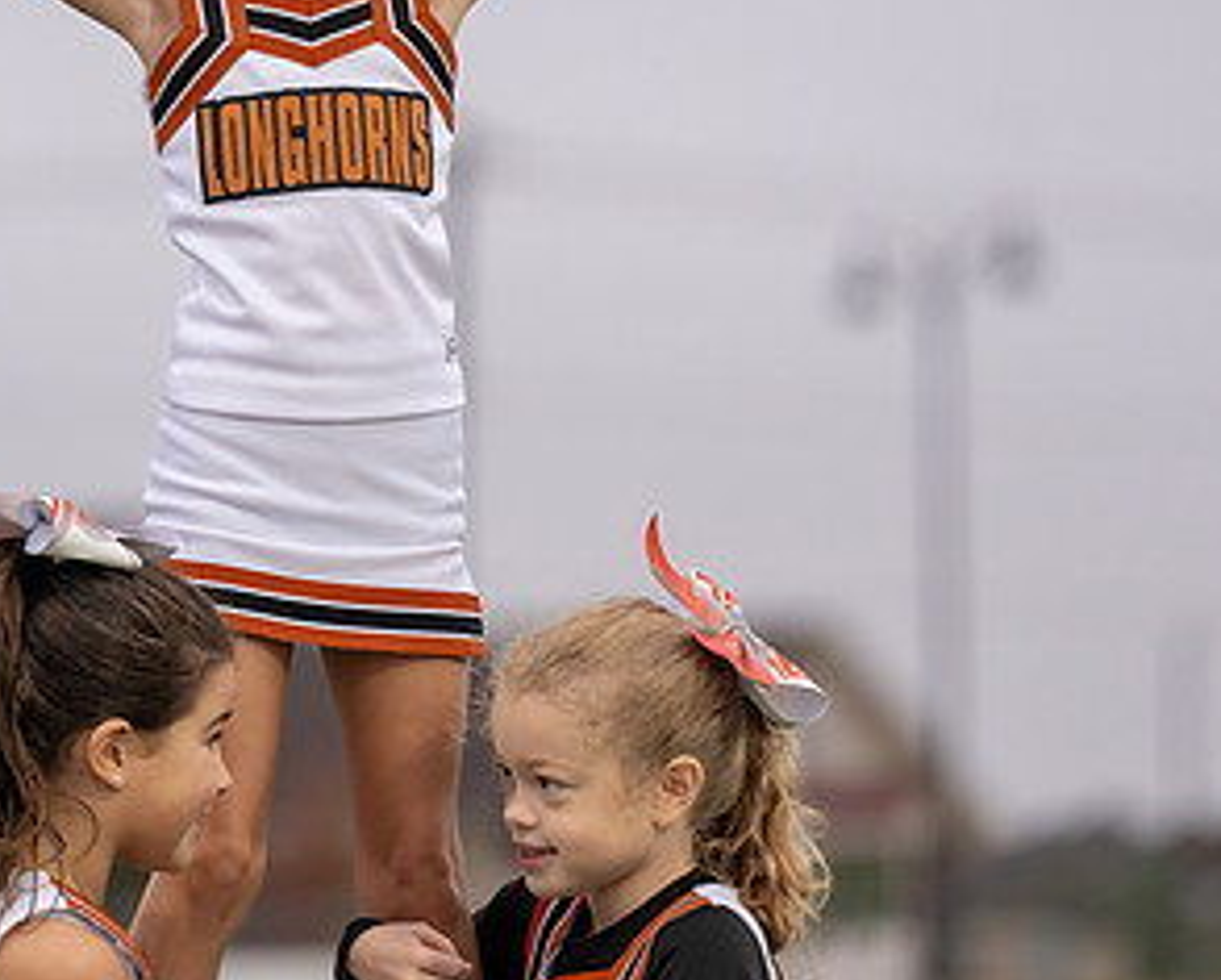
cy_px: 179
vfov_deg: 4.6
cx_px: 350
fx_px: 12226
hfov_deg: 5.7
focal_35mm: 338
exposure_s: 1/1000
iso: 500
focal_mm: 170
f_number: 2.8
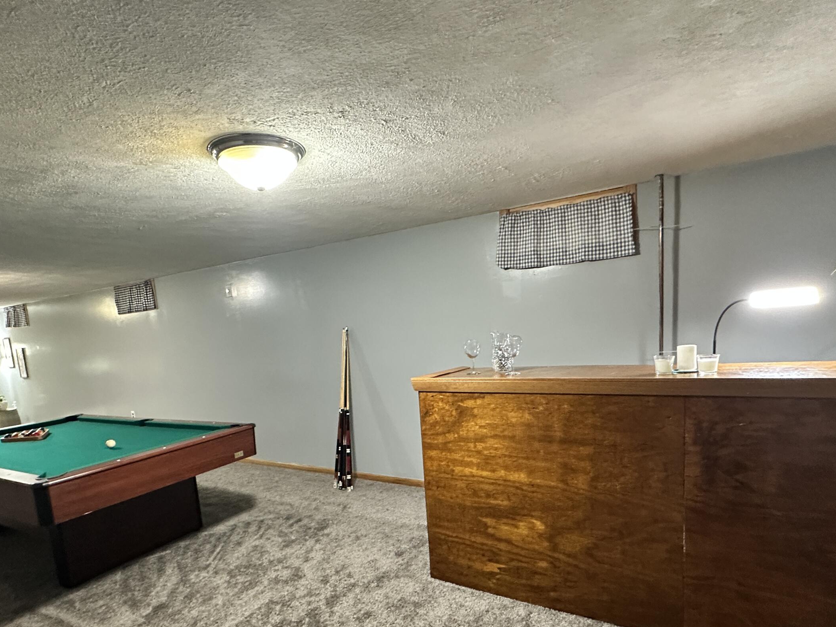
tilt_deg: -7.1
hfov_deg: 81.7
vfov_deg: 65.1
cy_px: 390
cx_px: 398
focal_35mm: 20
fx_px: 483
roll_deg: +3.7
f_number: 2.2
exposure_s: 1/60
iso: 500
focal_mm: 2.22
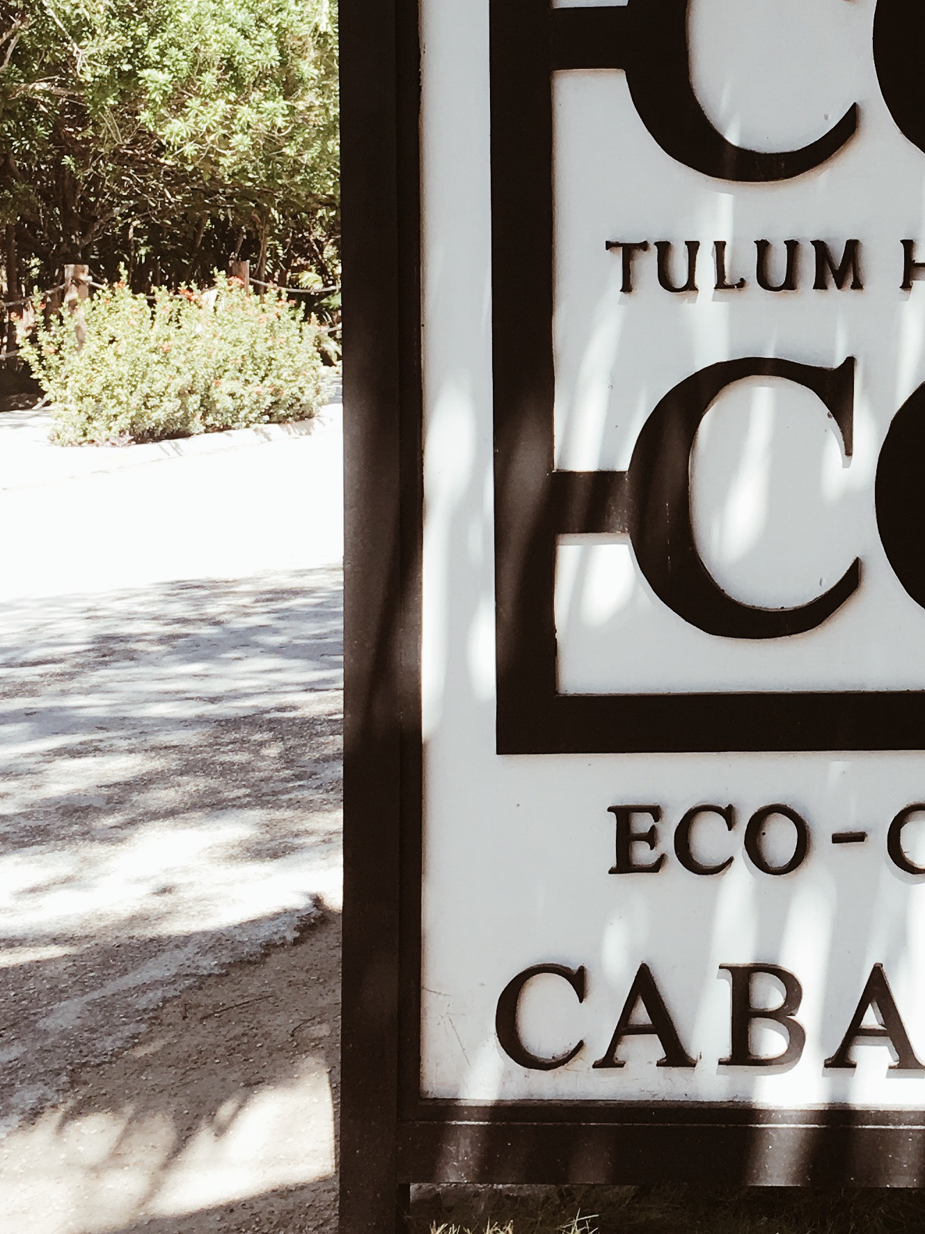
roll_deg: -0.5
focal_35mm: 66
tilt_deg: +0.4
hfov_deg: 21.6
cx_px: 890
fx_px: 2352
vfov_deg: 28.8
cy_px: 276
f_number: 2.2
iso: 25
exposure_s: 1/466
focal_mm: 4.15
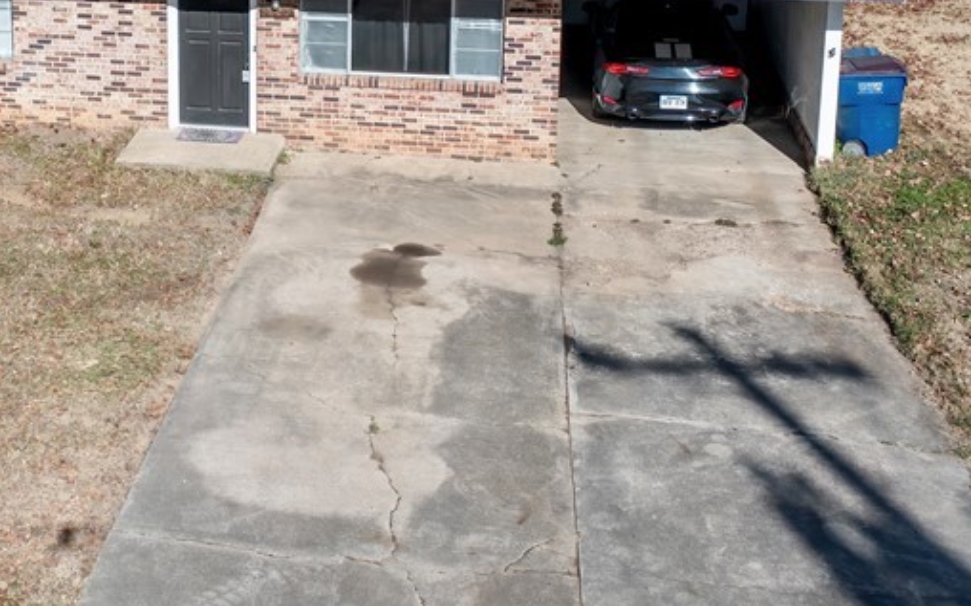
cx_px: 157
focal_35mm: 61
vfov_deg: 20.4
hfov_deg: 32.3
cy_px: -30
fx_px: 1614
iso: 100
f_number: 3.2
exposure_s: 1/2500
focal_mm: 10.26
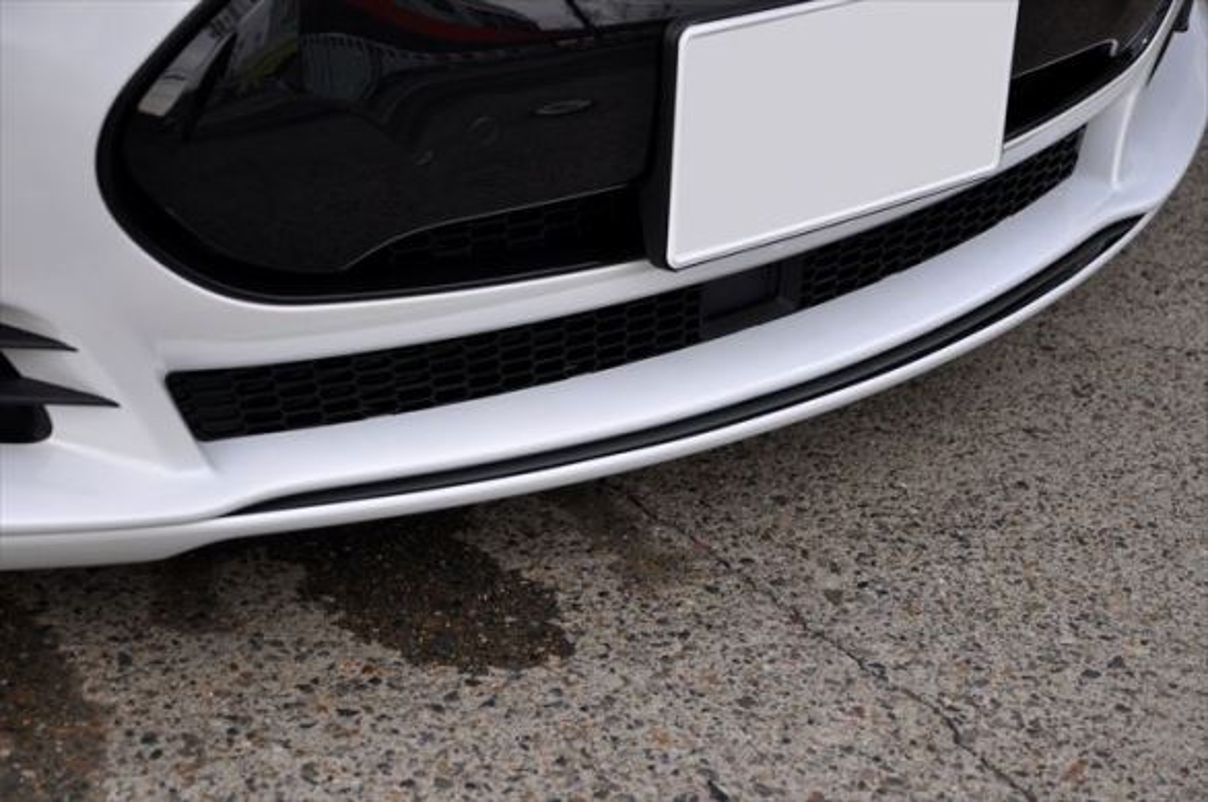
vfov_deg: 14.7
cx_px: 604
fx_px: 3116
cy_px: 401
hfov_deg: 21.9
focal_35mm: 93
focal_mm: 62
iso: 200
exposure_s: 1/125
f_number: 6.3
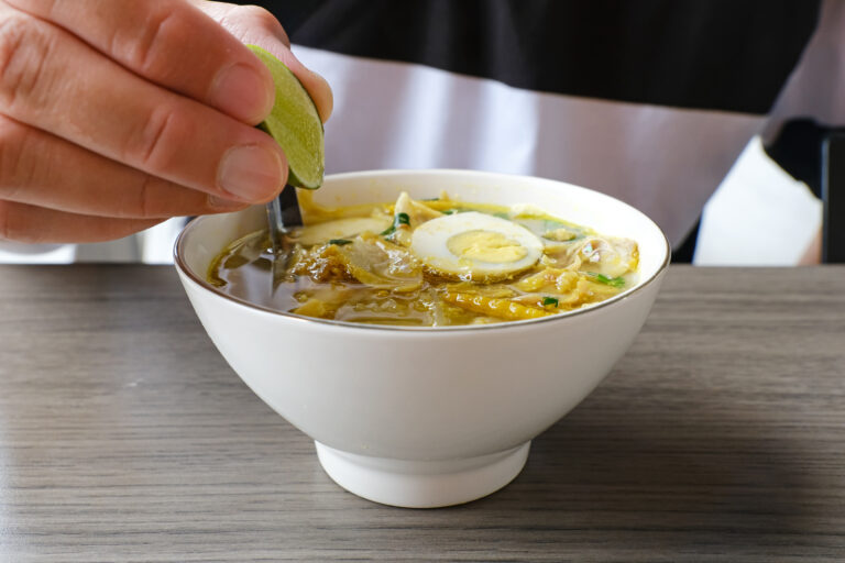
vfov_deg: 35.1
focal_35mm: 38
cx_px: 422
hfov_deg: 50.7
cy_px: 282
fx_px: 892
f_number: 7.1
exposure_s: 1/100
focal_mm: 25.1
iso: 800
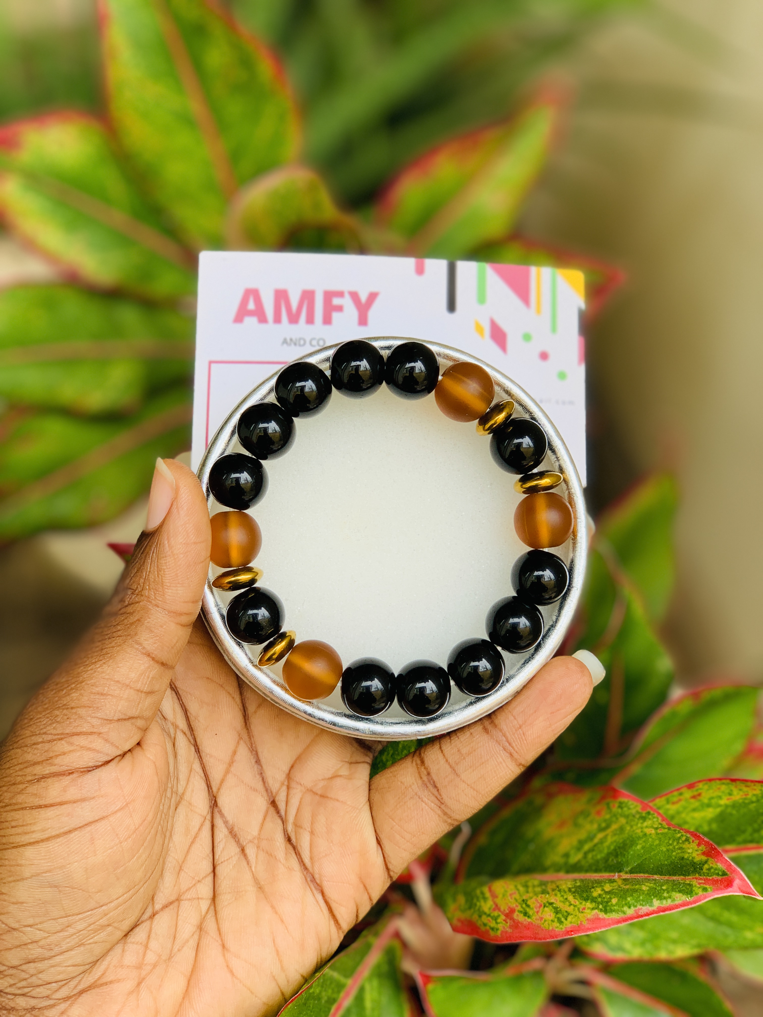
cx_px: 382
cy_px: 508
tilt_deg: -34.4
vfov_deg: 36.8
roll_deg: -2.6
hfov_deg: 28.0
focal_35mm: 52
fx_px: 1528
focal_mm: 6
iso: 16
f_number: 2.4
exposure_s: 1/186
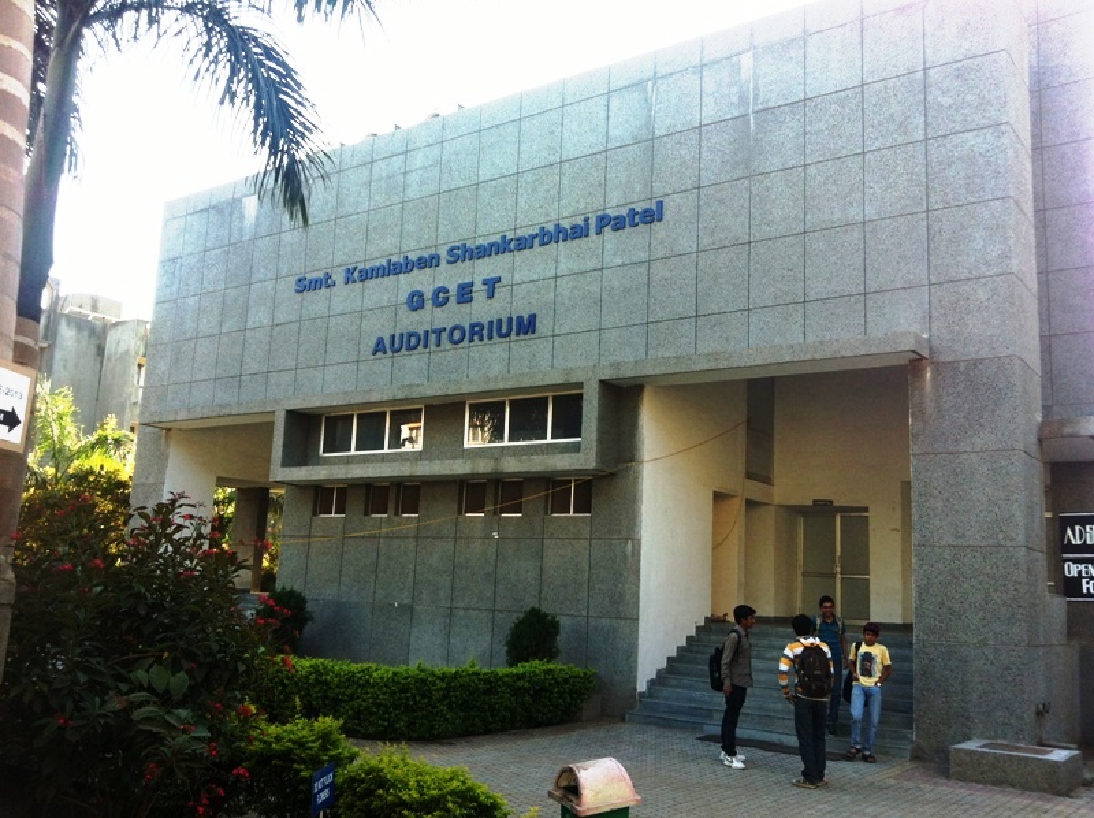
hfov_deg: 52.7
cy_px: 409
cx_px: 547
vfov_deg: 40.6
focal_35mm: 35
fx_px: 1105
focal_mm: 3.85
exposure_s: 1/169
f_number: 2.8
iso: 80
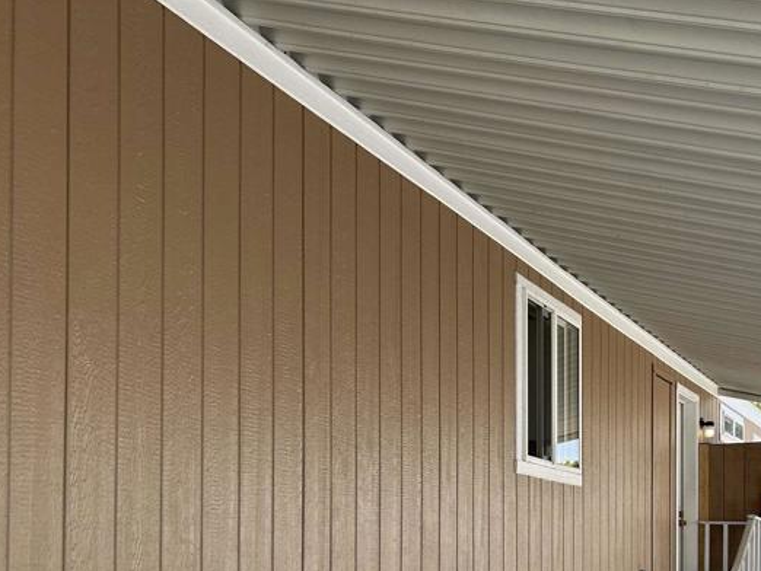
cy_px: 555
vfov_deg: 27.2
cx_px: 564
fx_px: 1122
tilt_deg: +0.6
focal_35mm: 51
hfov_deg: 36.7
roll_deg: -0.4
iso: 50
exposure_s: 1/763
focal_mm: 5.7
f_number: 1.5
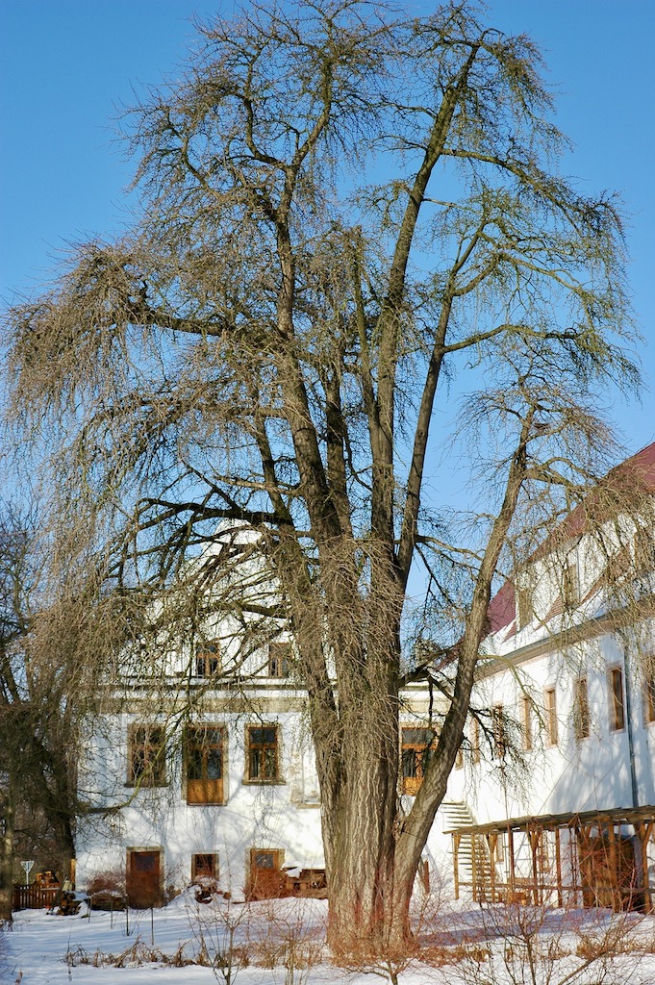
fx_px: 1886
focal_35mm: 69
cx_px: 328
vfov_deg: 29.3
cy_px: 492
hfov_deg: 19.7
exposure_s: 1/400
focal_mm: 46
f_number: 11
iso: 200
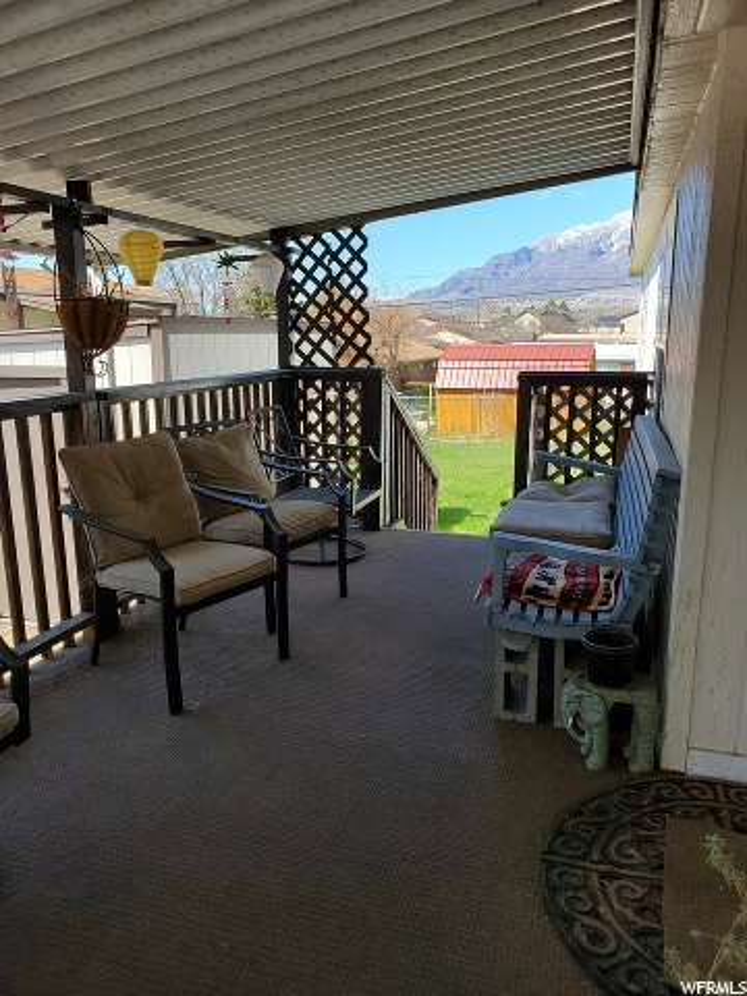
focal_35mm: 26
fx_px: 748
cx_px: 374
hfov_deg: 53.1
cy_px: 498
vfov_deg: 67.3
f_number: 2.4
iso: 50
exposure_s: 1/704
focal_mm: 4.3
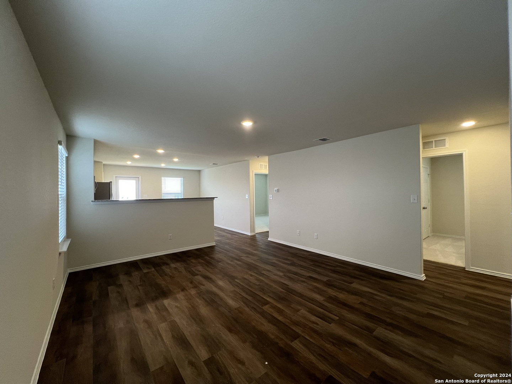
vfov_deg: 89.9
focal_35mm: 13
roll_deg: +0.5
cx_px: 256
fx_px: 192
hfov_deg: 106.2
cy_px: 192
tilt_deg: -0.5
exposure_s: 1/60
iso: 125
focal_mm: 1.57
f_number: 1.8
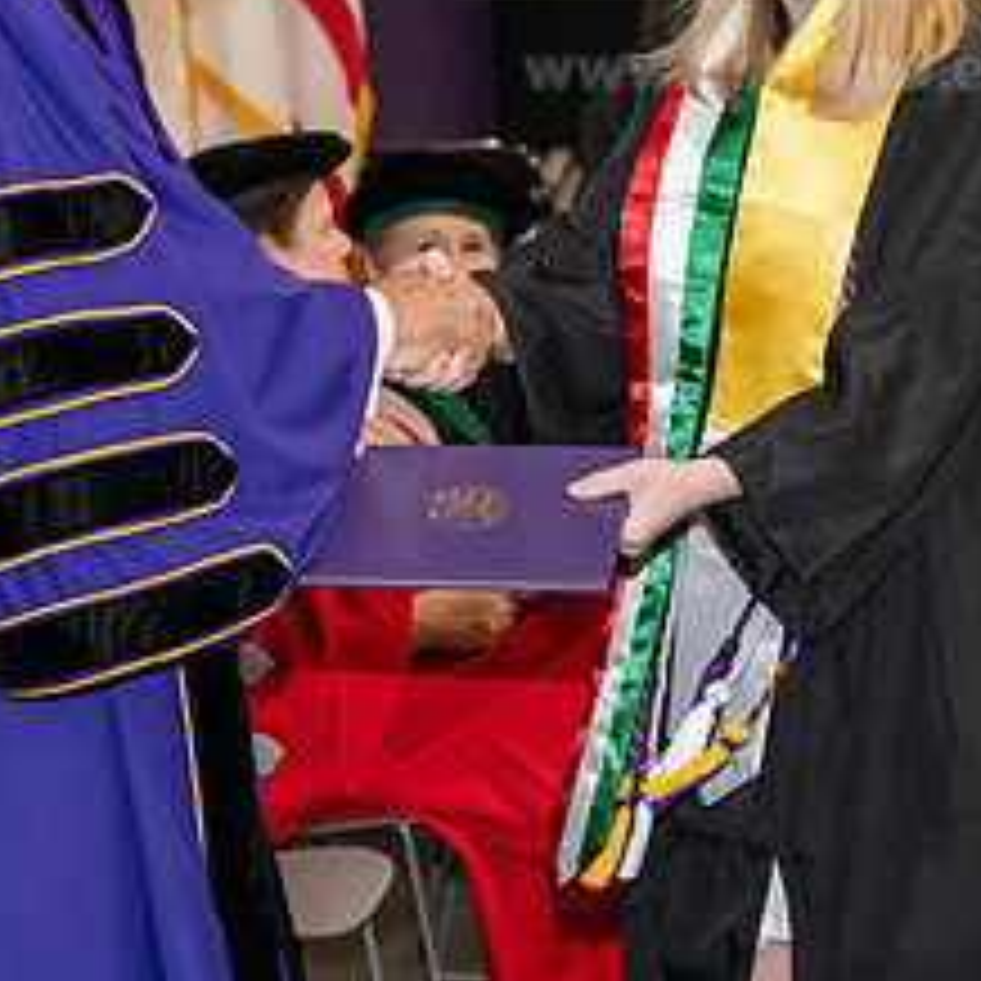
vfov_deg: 11.0
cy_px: 164
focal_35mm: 158
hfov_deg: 11.0
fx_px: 5066
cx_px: 320
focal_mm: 70
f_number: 5
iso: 2500
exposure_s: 1/200
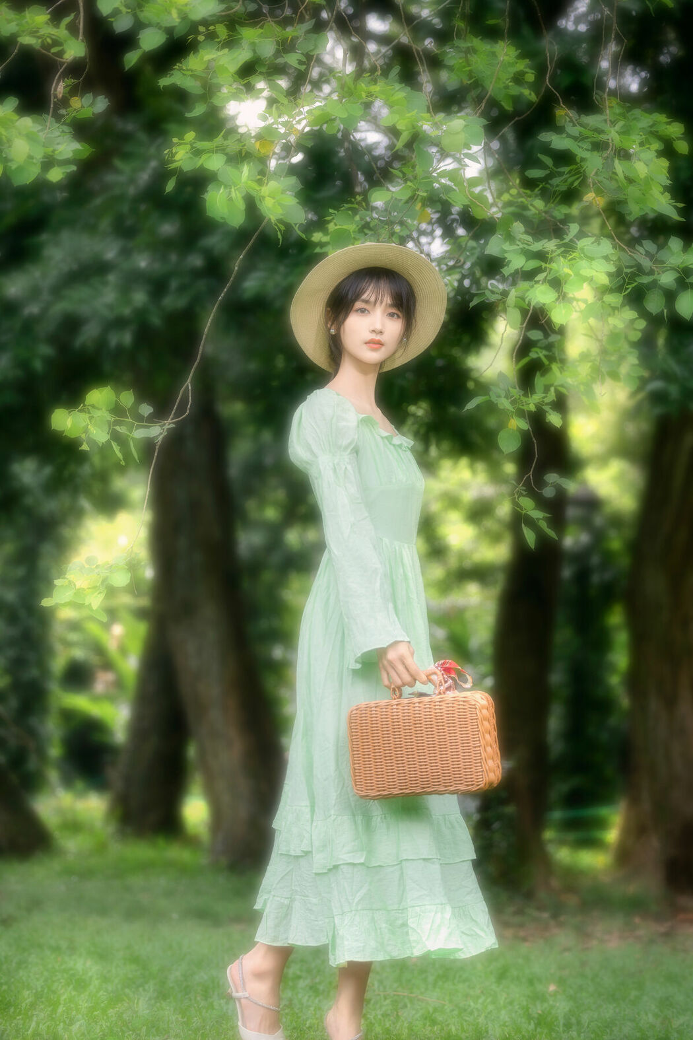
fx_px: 1992
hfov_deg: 19.7
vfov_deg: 29.2
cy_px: 520
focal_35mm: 69
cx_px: 346
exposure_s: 1/500
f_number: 2.8
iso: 100
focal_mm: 70
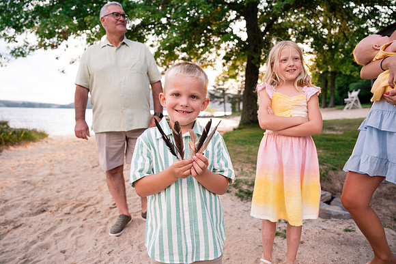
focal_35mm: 24
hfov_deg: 73.7
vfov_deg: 53.2
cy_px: 132
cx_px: 198
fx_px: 264
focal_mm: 24
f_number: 3.2
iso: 400
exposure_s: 1/400
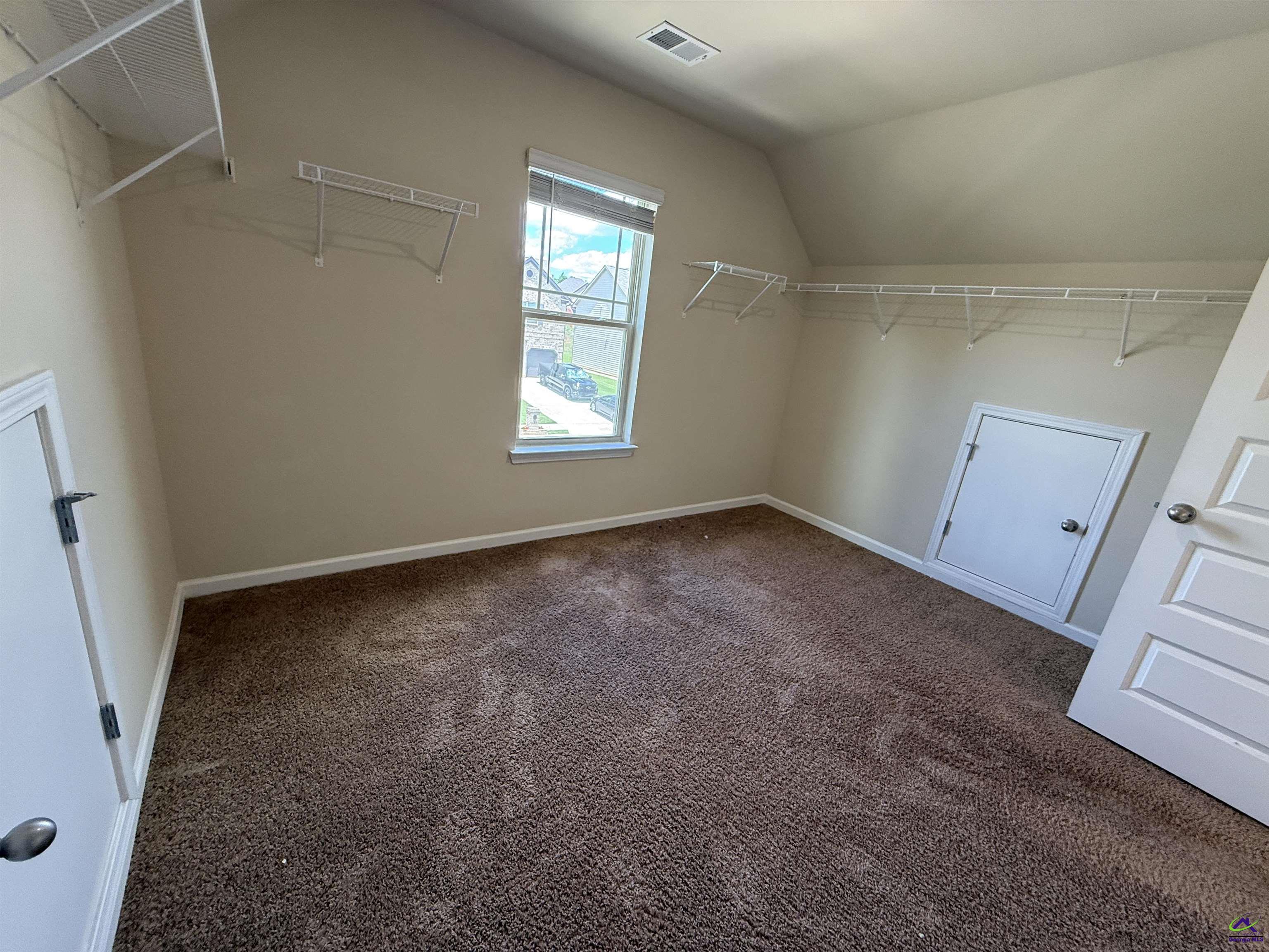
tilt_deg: -16.6
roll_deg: -6.7
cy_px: 476
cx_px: 634
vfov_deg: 85.7
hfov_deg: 102.1
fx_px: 513
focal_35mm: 14
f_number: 2.2
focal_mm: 2.22
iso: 250
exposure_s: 1/120
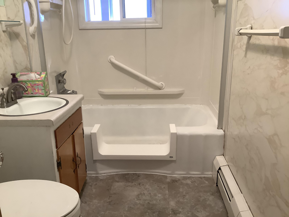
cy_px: 108
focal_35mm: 31
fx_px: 259
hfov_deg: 58.4
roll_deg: +0.6
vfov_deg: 45.4
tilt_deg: -18.7
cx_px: 144
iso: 200
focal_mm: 3.3
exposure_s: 1/60
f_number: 2.4
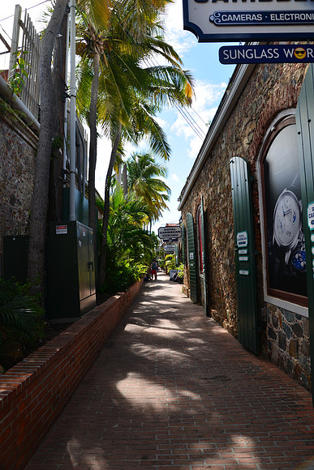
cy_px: 235
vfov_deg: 73.7
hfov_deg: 53.2
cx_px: 157
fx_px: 314
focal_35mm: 24
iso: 200
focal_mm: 24
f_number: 10
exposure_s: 1/60
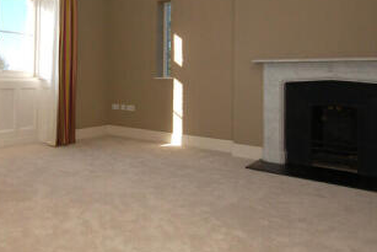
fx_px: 335
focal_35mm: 32
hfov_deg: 55.7
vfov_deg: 40.0
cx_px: 92
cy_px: 63
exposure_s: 1/250
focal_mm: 10
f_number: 8
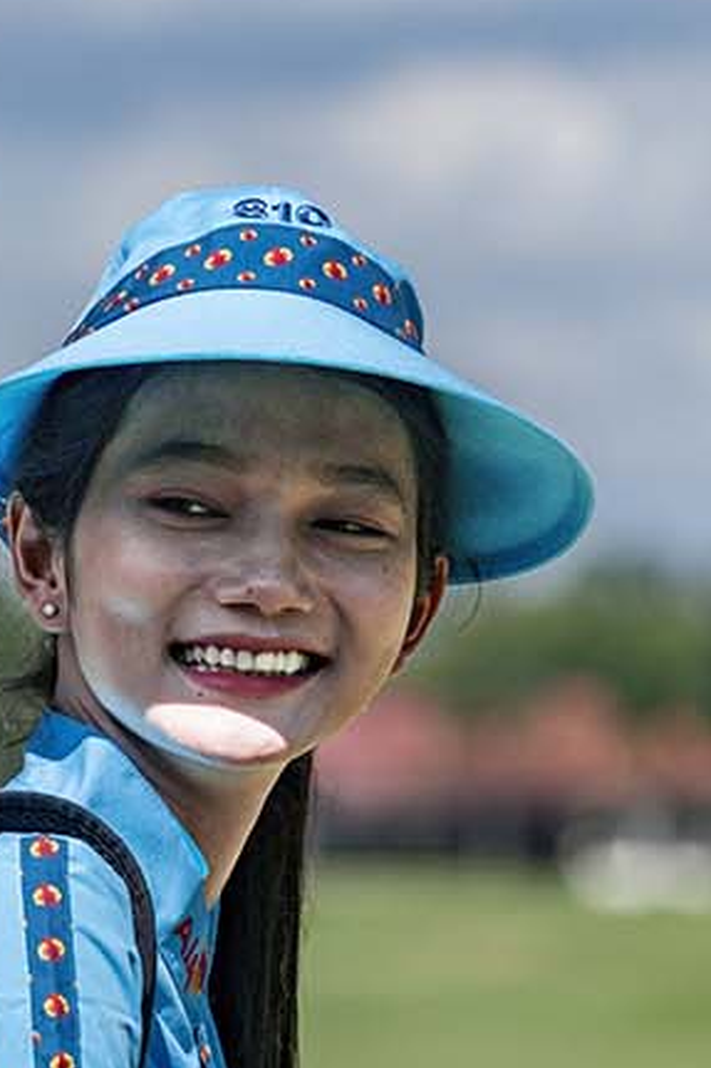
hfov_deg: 3.4
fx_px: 11888
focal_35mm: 401
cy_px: 1192
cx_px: -196
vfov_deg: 5.1
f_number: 4
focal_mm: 120
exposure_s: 1/4000
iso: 140
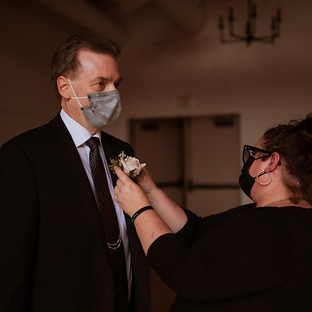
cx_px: 148
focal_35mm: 45
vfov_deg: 37.6
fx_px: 459
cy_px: 156
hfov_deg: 37.5
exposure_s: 1/800
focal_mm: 35
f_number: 1.4
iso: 100
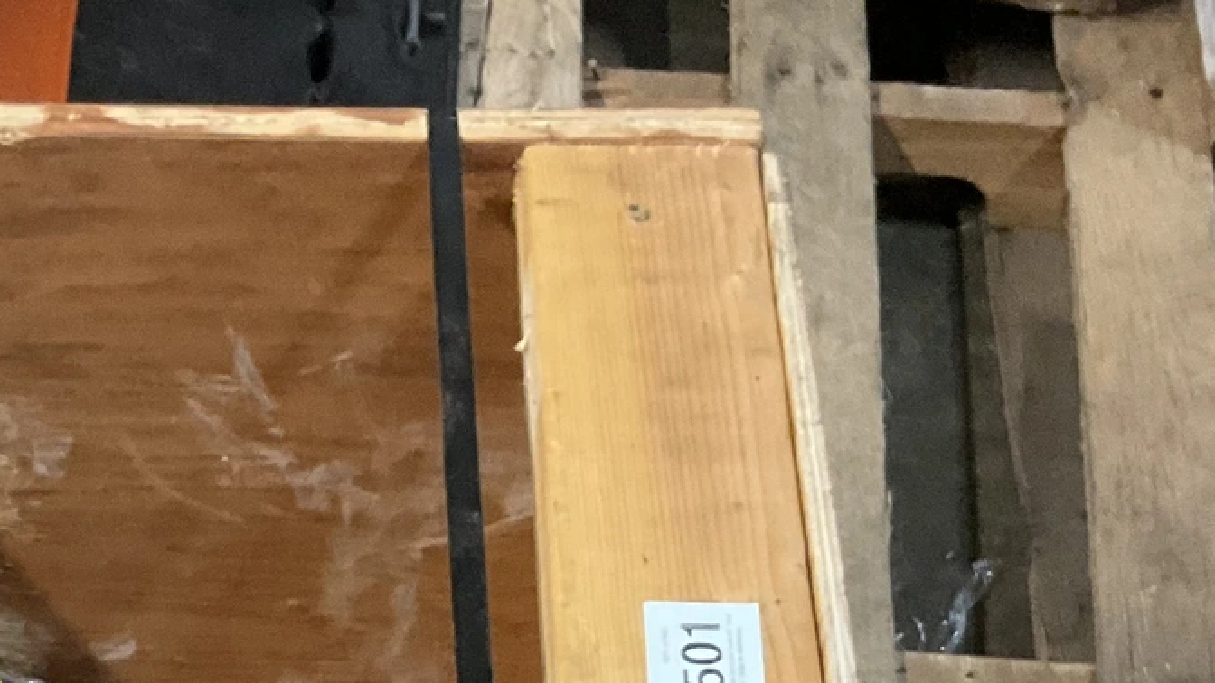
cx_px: 80
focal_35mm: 94
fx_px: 3028
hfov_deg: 22.1
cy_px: 1104
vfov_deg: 12.1
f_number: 1.8
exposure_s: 1/60
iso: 200
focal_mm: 3
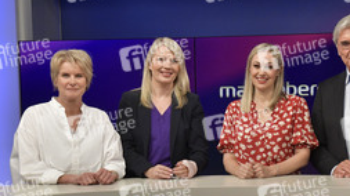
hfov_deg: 25.1
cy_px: 159
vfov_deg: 14.3
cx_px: 257
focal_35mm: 84
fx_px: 779
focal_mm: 45
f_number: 6.3
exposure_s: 1/200
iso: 2500
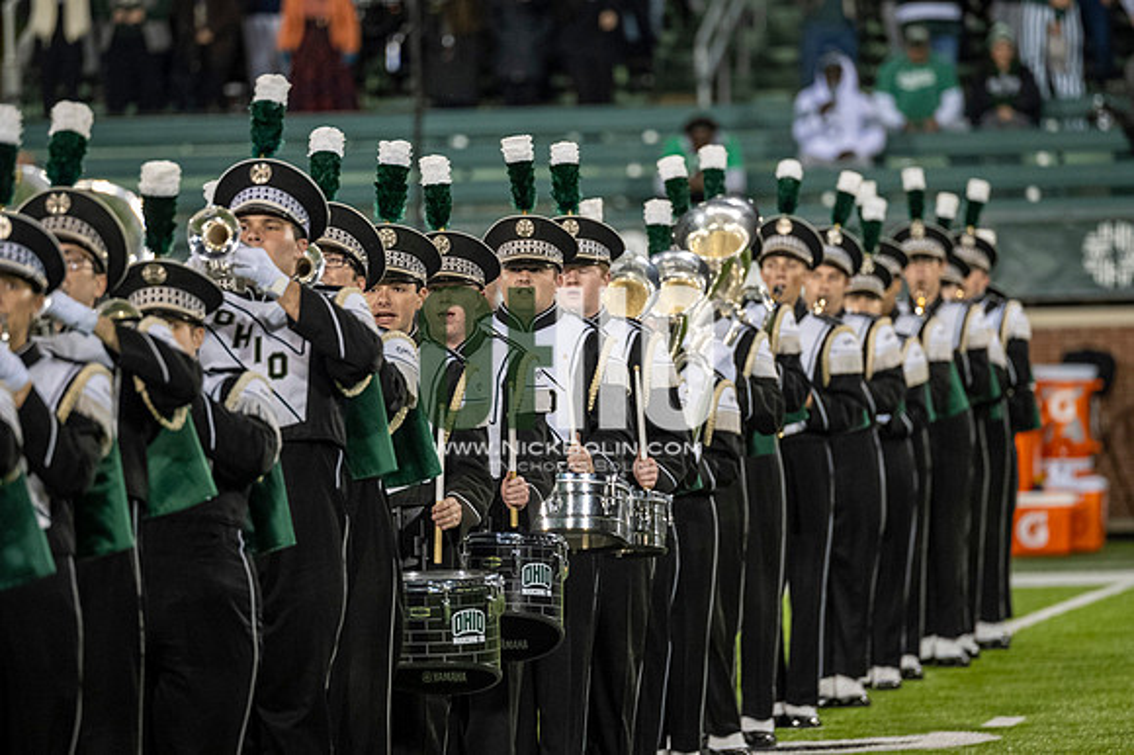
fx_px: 9444
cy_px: 378
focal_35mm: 300
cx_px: 567
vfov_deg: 4.6
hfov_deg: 6.9
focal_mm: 200
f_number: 2.8
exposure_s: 1/500
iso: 1000
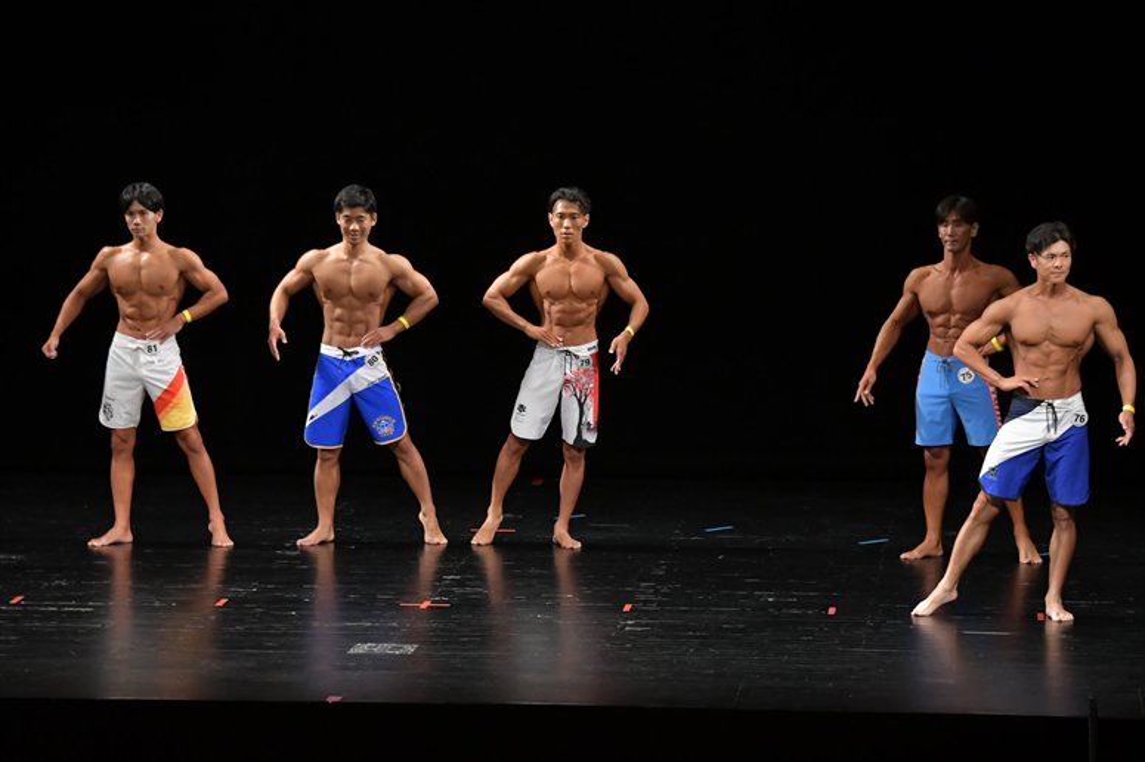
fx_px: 5341
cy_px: 381
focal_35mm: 168
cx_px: 572
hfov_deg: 12.2
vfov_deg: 8.2
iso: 3200
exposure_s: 1/400
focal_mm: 112
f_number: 5.6
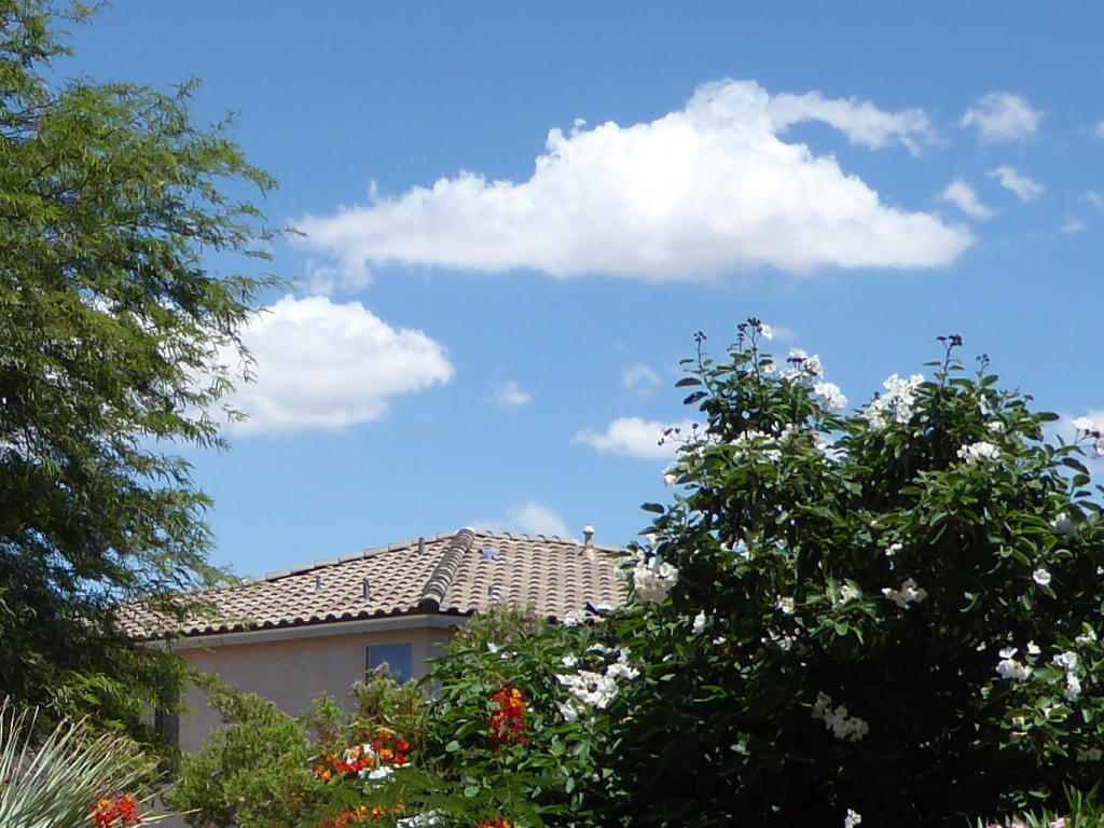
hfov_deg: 22.0
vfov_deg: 16.9
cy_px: 877
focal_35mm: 85
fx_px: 2711
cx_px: -56
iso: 80
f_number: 3.5
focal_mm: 5
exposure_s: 1/1000
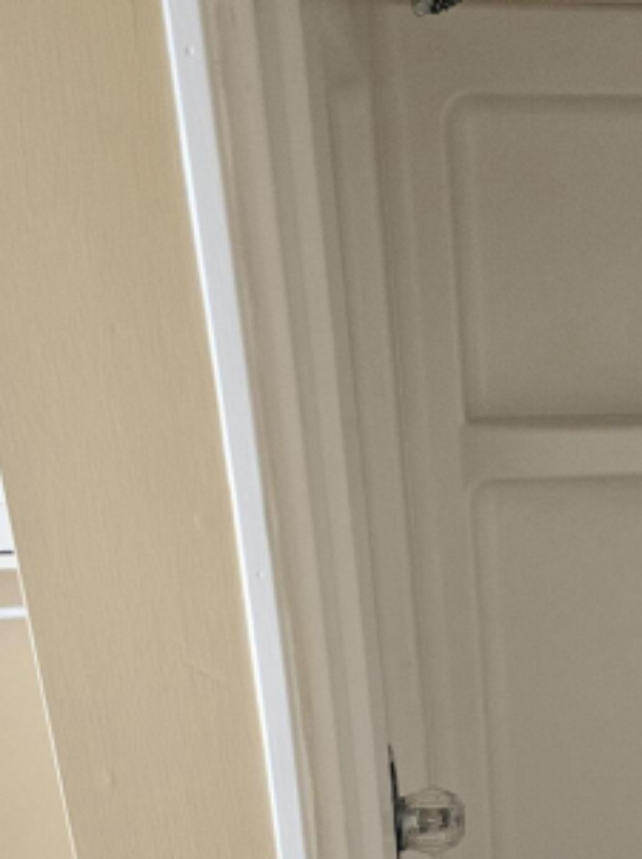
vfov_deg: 35.7
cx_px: 656
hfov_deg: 26.8
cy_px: 738
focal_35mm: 51
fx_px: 1264
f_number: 1.7
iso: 400
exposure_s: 1/120
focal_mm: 6.3
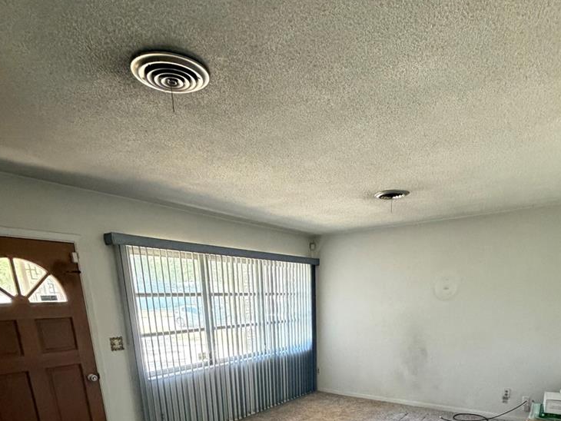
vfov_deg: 49.8
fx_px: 373
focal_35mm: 23
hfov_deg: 73.7
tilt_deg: -16.2
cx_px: 309
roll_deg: +0.4
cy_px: 406
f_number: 2.2
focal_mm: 2.22
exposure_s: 1/60
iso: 500
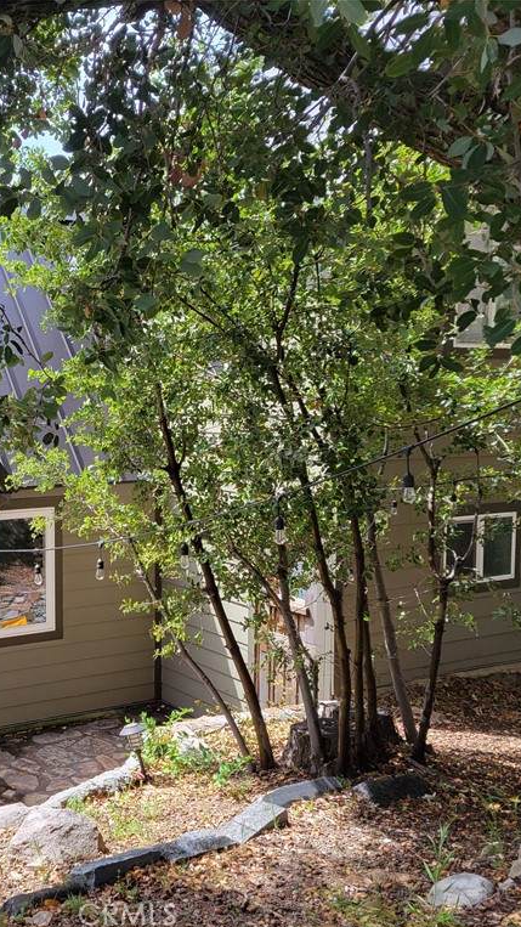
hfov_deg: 29.0
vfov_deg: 52.8
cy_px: 465
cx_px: -12
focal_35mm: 38
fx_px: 934
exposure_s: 1/535
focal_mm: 5.4
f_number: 1.8
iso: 40
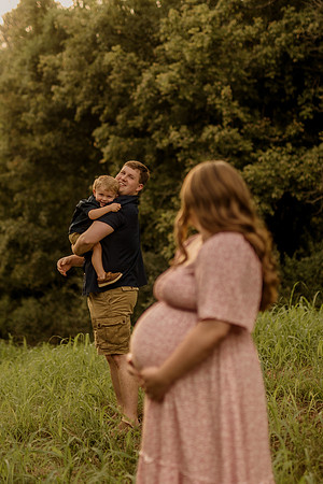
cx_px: 162
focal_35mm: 75
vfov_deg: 27.0
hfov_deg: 18.2
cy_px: 242
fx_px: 1009
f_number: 1.8
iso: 125
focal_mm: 50
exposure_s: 1/800
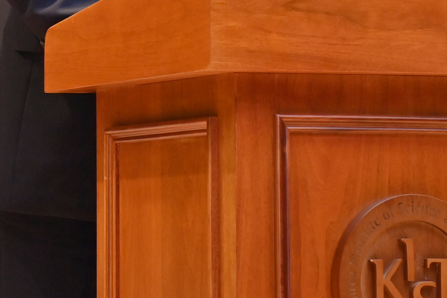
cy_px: -159
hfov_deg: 5.7
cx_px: 219
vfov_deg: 3.8
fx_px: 4457
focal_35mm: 359
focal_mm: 105
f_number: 4.5
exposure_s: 1/200
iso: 1000
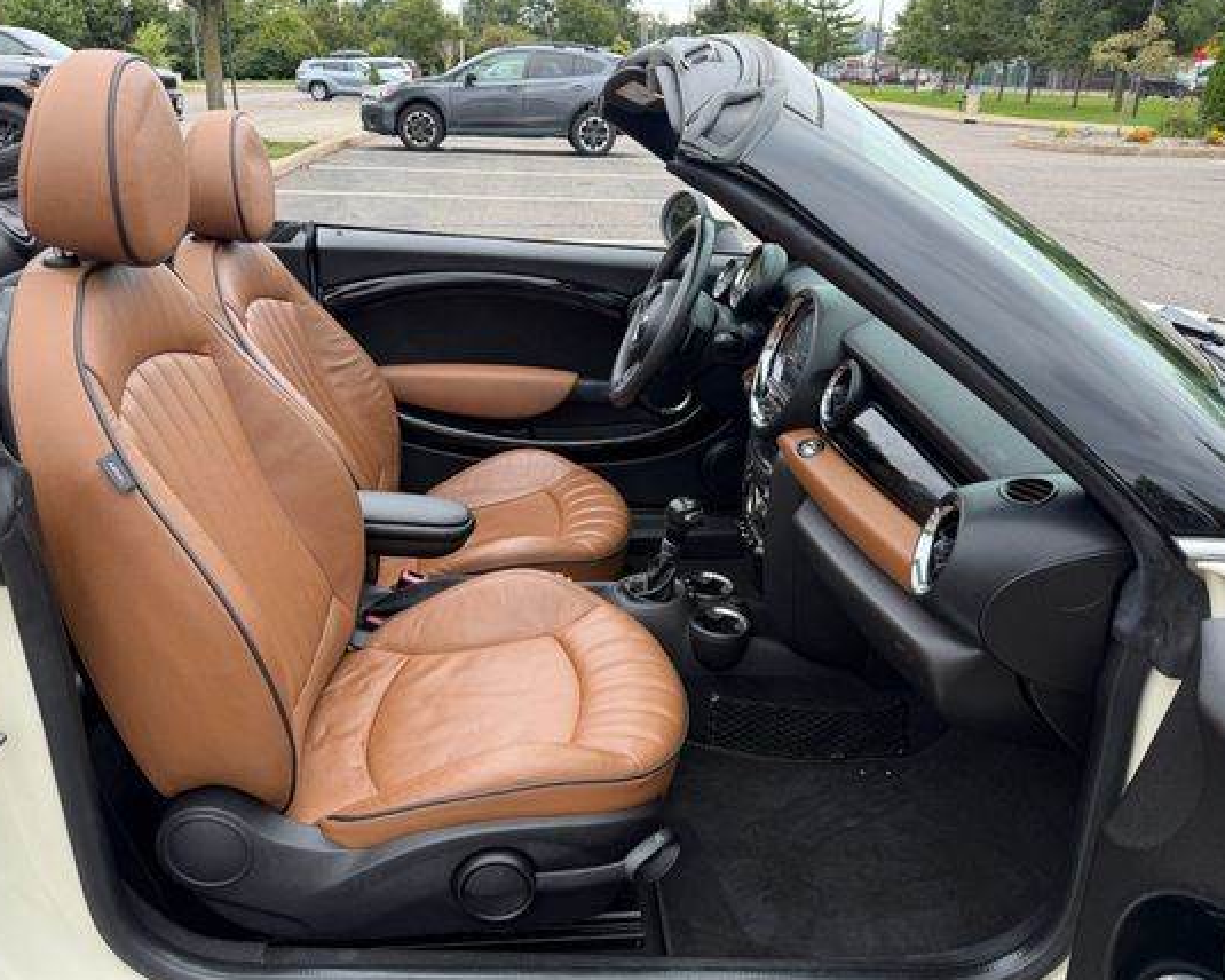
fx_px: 1015
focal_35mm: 28
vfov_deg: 51.5
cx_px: 554
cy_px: 513
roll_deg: -0.6
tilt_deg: -23.9
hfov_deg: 62.1
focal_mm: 6.76
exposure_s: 1/121
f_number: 1.78
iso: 80
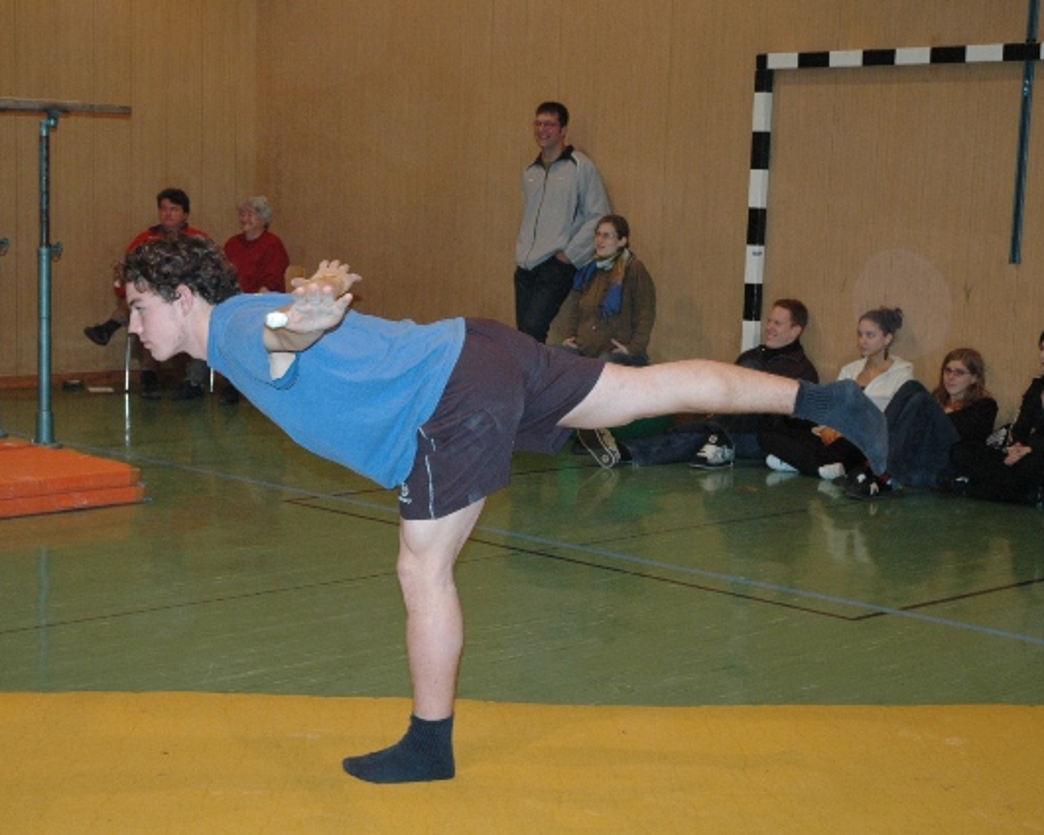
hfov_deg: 27.9
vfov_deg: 22.5
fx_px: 2101
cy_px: 418
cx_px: 461
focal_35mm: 68
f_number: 4.5
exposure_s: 1/60
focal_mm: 40
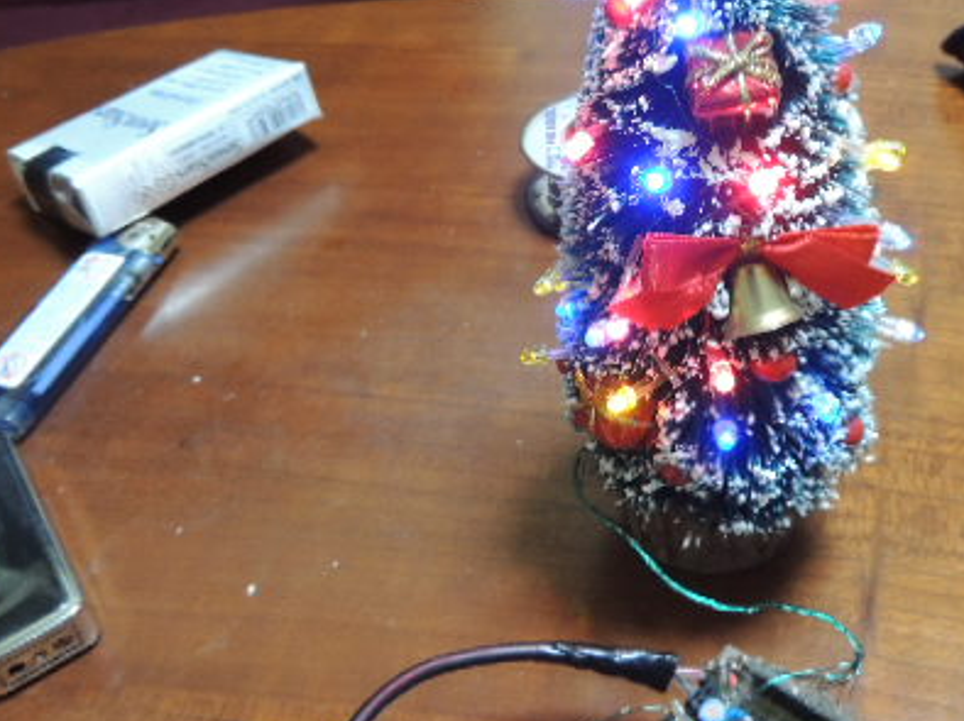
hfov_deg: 47.2
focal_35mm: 39
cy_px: 186
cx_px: 634
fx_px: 1085
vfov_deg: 36.0
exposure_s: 1/15
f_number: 3
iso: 400
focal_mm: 4.3
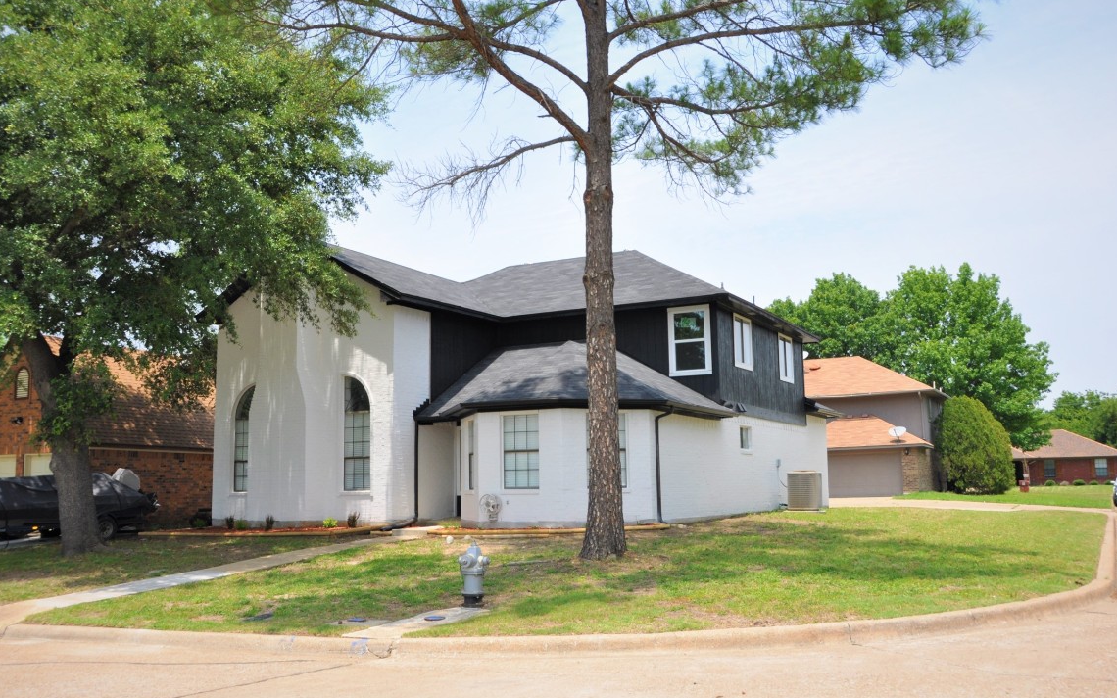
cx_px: 561
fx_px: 944
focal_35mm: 31
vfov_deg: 40.6
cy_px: 344
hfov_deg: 61.2
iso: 200
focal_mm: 20
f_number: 11
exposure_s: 1/200
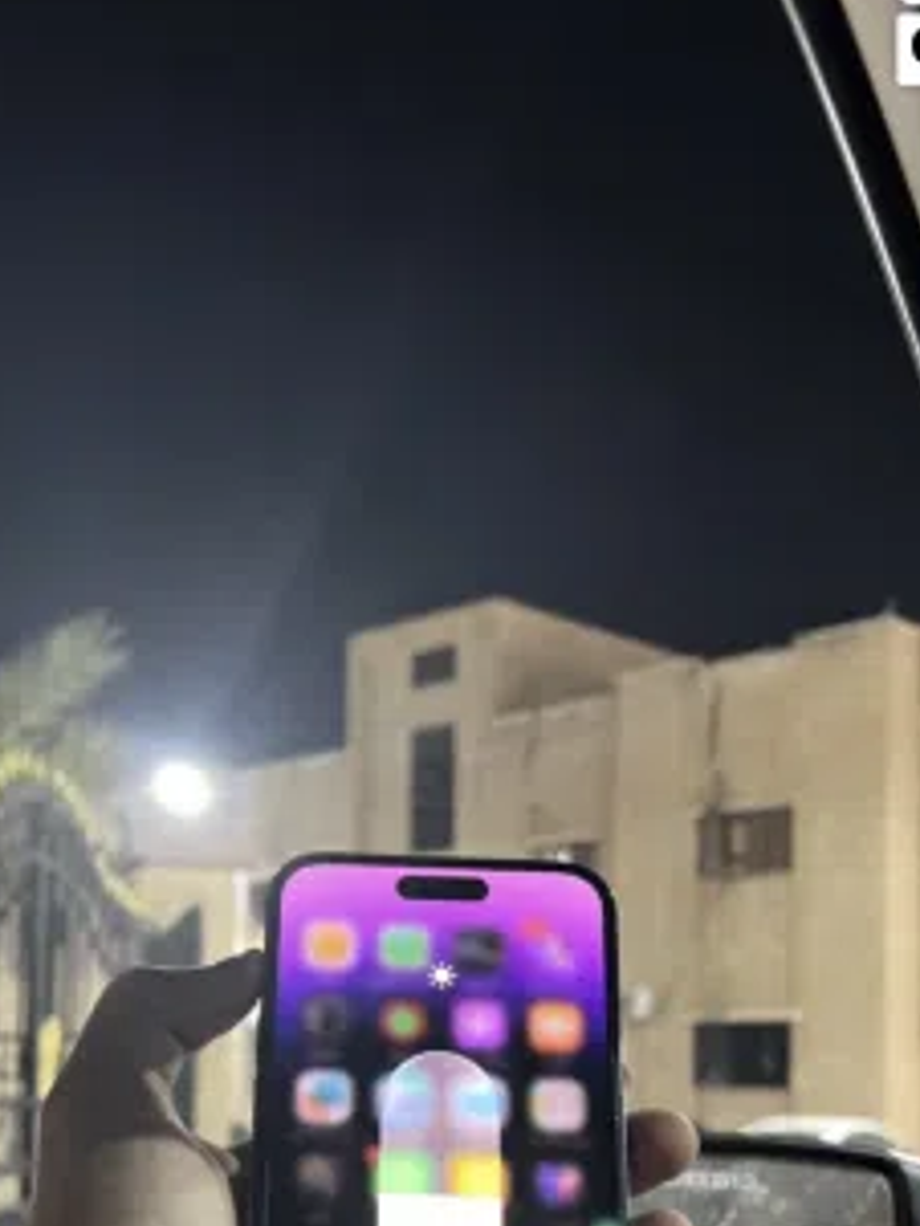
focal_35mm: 46
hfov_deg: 31.5
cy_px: 1008
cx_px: 395
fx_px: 1629
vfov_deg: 39.4
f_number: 1.5
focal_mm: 5.7
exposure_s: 1/30
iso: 800
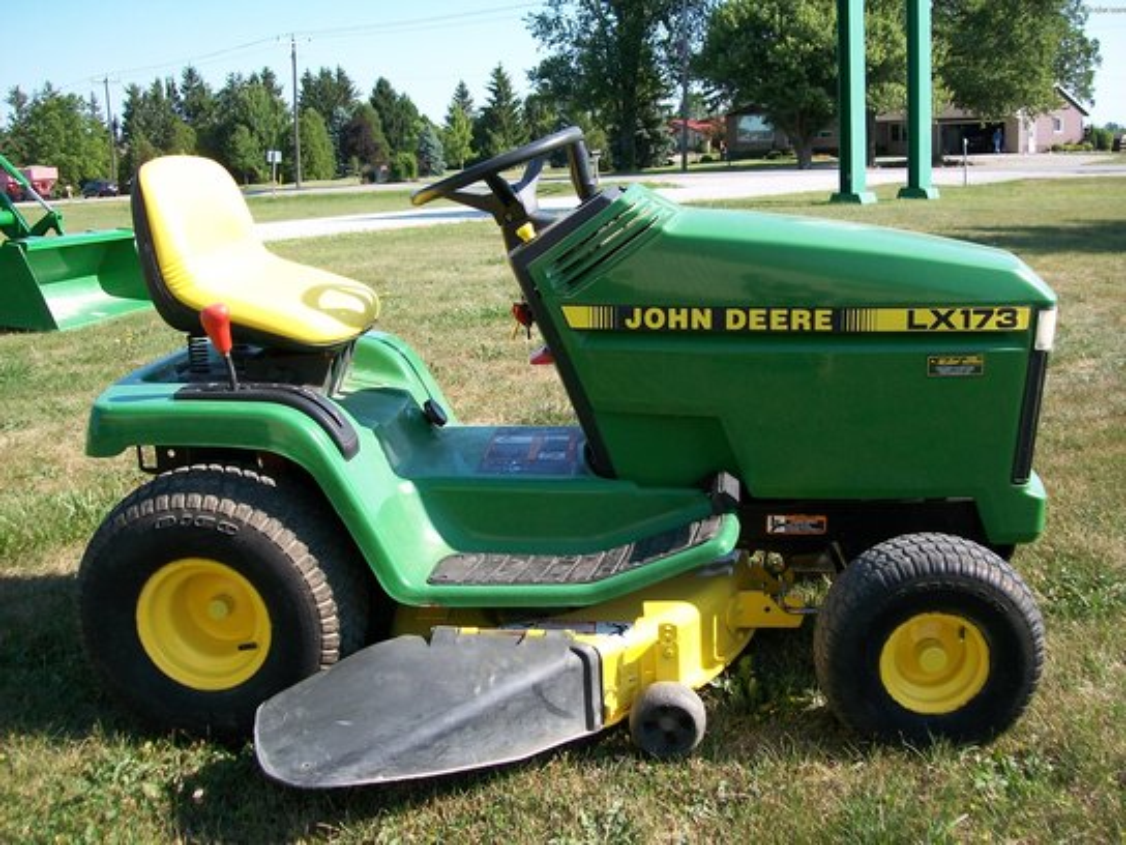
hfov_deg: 51.4
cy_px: 422
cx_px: 563
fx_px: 1171
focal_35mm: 36
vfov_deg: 39.7
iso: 80
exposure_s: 1/640
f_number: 2.7
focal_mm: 6
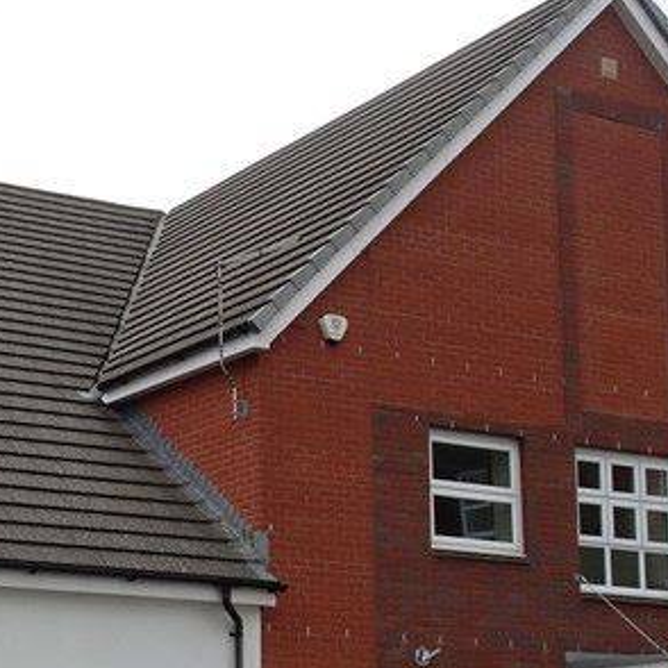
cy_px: 632
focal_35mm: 74
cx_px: -143
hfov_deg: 21.6
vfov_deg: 22.6
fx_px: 1616
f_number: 3.5
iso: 80
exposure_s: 1/400
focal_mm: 4.1
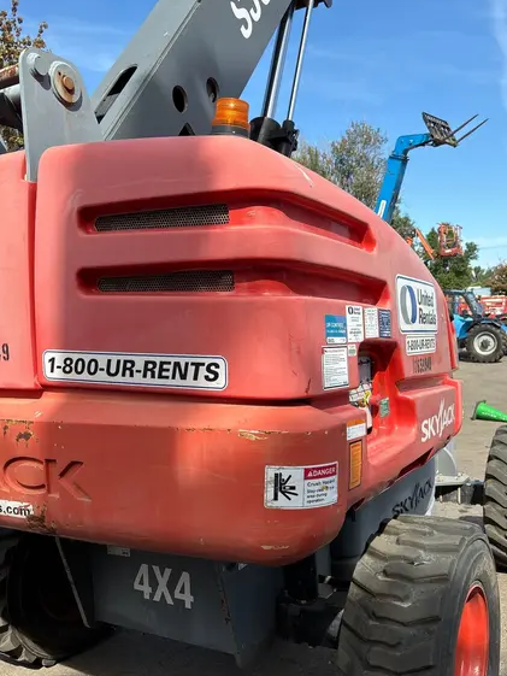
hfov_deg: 41.8
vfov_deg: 53.7
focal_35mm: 34
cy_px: 389
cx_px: 244
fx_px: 664
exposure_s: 1/1616
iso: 50
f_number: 1.6
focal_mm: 5.96
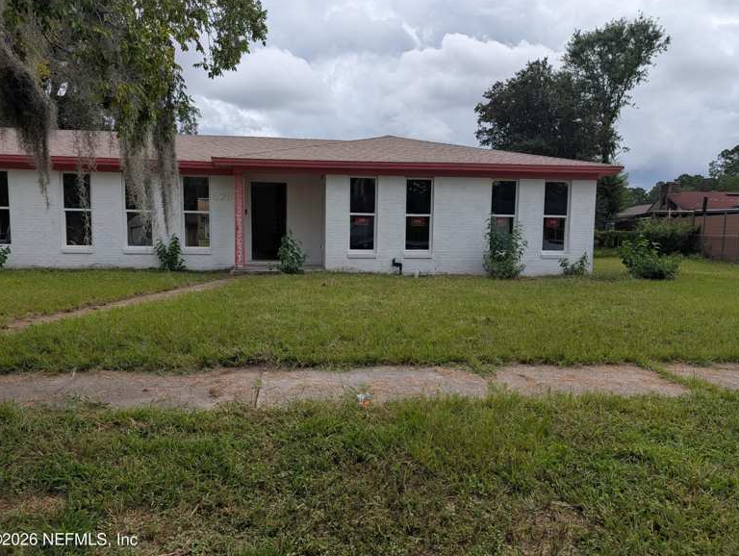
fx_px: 534
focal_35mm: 25
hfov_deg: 69.3
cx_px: 373
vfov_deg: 55.0
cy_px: 276
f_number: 1.68
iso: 21
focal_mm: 6.9
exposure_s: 1/321
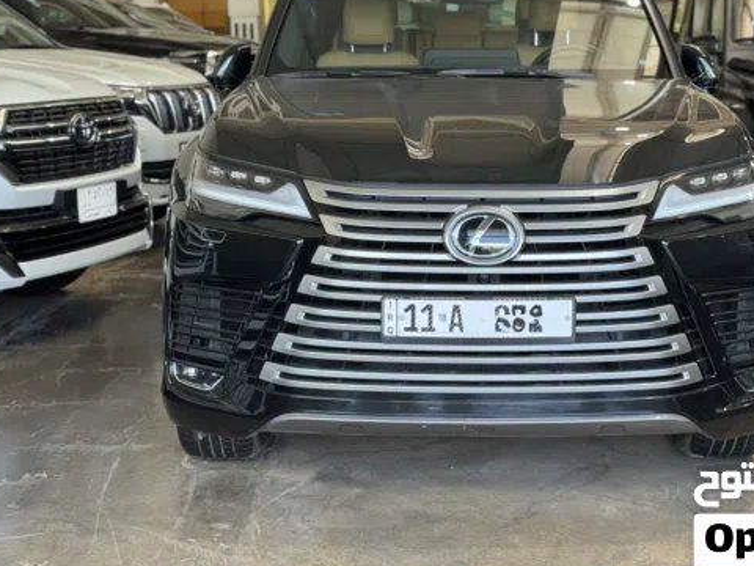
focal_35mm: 64
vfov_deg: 22.9
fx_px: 1394
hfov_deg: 30.2
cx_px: 457
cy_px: 230
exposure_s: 1/101
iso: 80
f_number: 1.78
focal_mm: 6.76
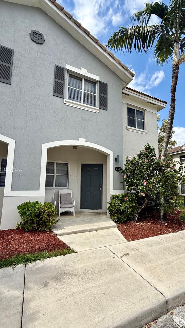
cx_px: 100
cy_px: 170
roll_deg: -1.4
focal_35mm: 16
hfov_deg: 67.0
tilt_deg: +9.2
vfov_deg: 99.3
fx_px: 140
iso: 50
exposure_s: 1/1431
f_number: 2.2
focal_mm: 2.22
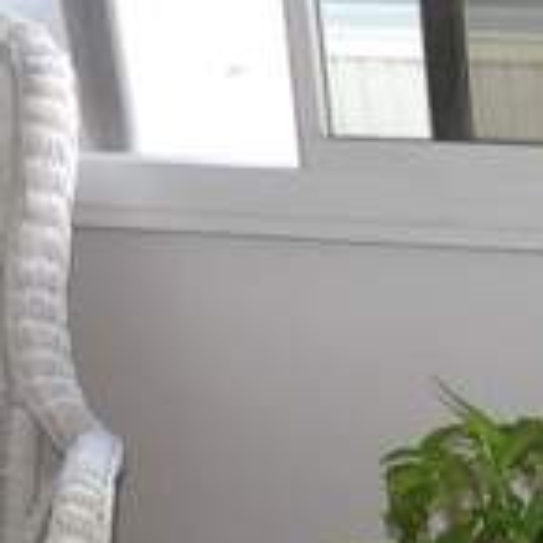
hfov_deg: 13.6
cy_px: 480
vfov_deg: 14.9
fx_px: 2059
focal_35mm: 116
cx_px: 945
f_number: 3.2
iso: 108
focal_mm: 4.3
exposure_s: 1/33
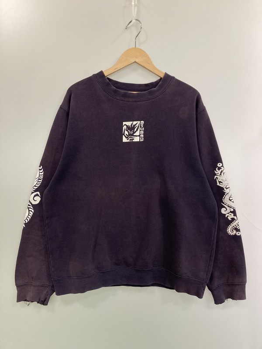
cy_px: 174
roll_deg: -1.5
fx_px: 283
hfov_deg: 49.7
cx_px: 131
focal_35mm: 28
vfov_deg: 63.4
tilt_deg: -19.9
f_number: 1.8
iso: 64
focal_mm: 3.99
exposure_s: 1/50
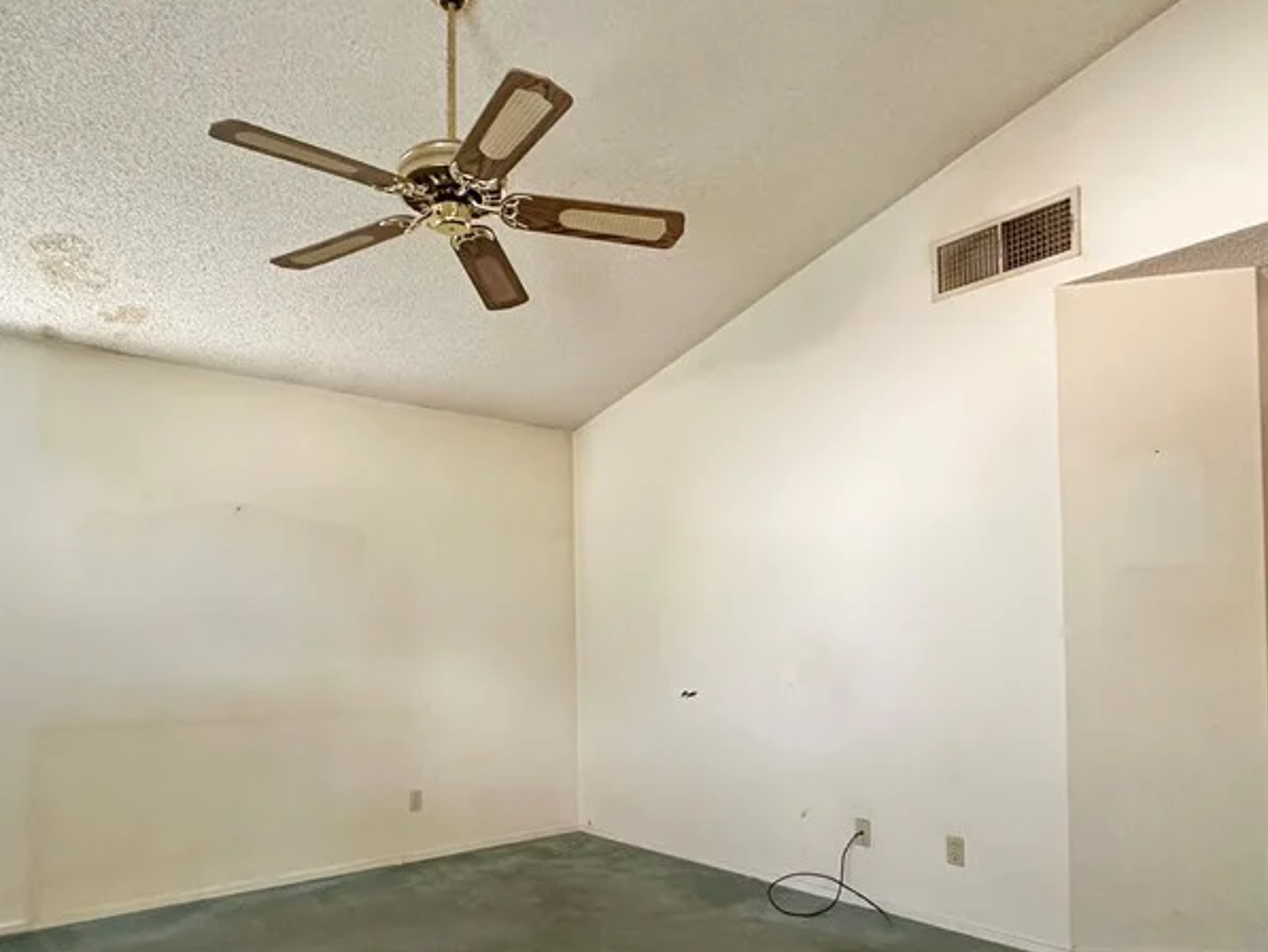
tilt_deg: +1.9
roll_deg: +0.4
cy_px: 620
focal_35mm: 24
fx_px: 879
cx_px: 554
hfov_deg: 71.3
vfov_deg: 55.8
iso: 400
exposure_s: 1/60
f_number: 2.2
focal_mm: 2.22
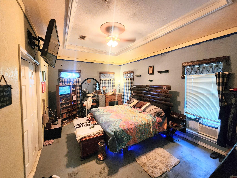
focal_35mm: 13
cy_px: 89
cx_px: 118
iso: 640
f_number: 2.2
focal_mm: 2.2
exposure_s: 1/30
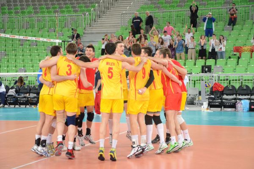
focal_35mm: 78
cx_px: 127
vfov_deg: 17.5
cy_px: 84
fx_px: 550
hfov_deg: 26.0
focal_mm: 52
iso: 4000
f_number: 5
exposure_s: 1/400
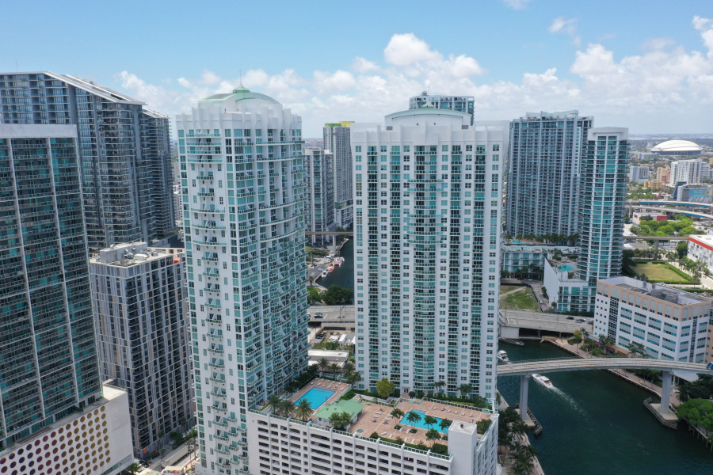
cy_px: 238
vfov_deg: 46.4
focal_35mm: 28
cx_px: 356
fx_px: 555
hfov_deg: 65.5
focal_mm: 10.26
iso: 100
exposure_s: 1/120
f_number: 11
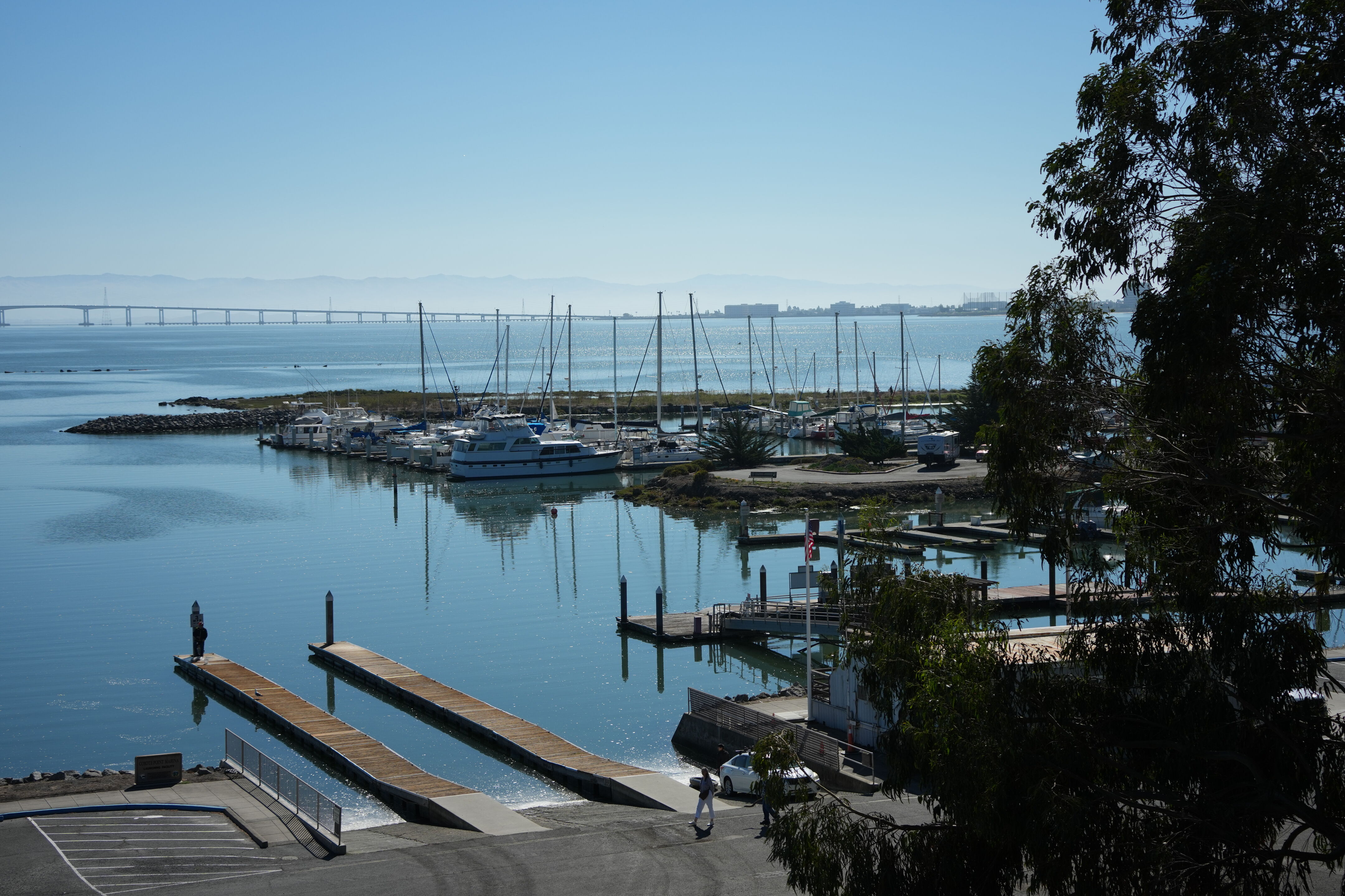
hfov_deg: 32.4
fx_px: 2316
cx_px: 672
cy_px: 448
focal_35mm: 62
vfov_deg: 21.9
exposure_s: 1/3200
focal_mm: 62
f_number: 5
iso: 250
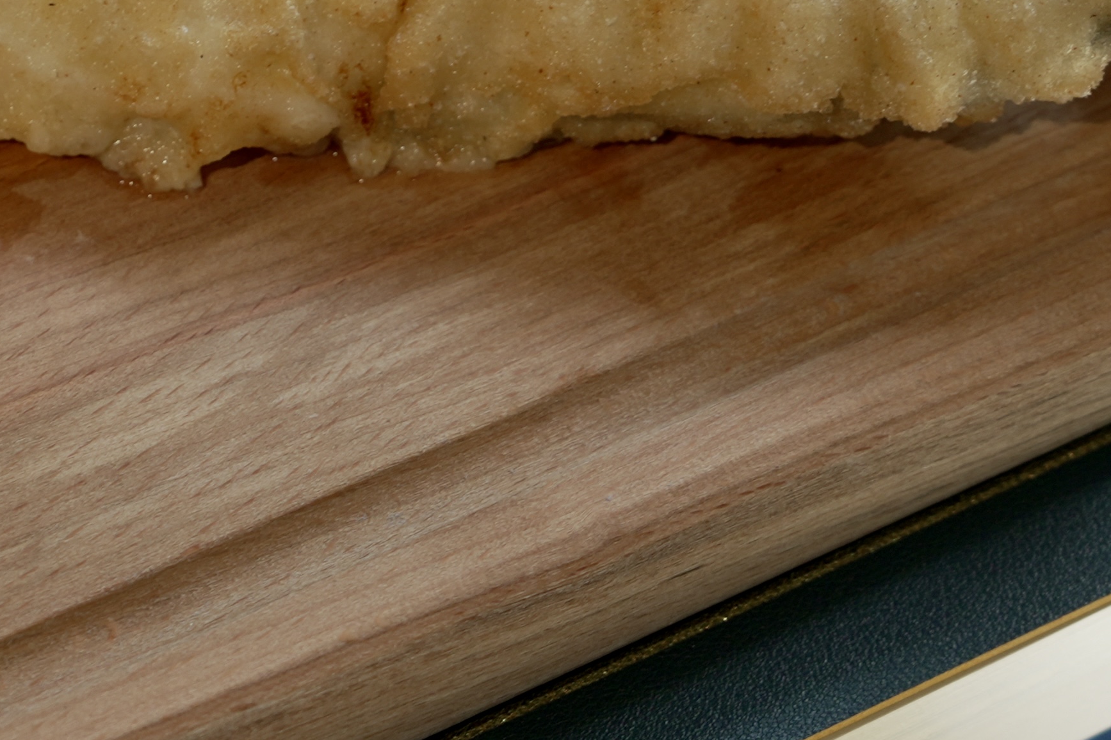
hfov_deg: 10.1
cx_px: -17
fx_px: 6232
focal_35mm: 202
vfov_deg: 6.7
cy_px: -292
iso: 250
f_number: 4
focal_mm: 50
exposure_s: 1/100
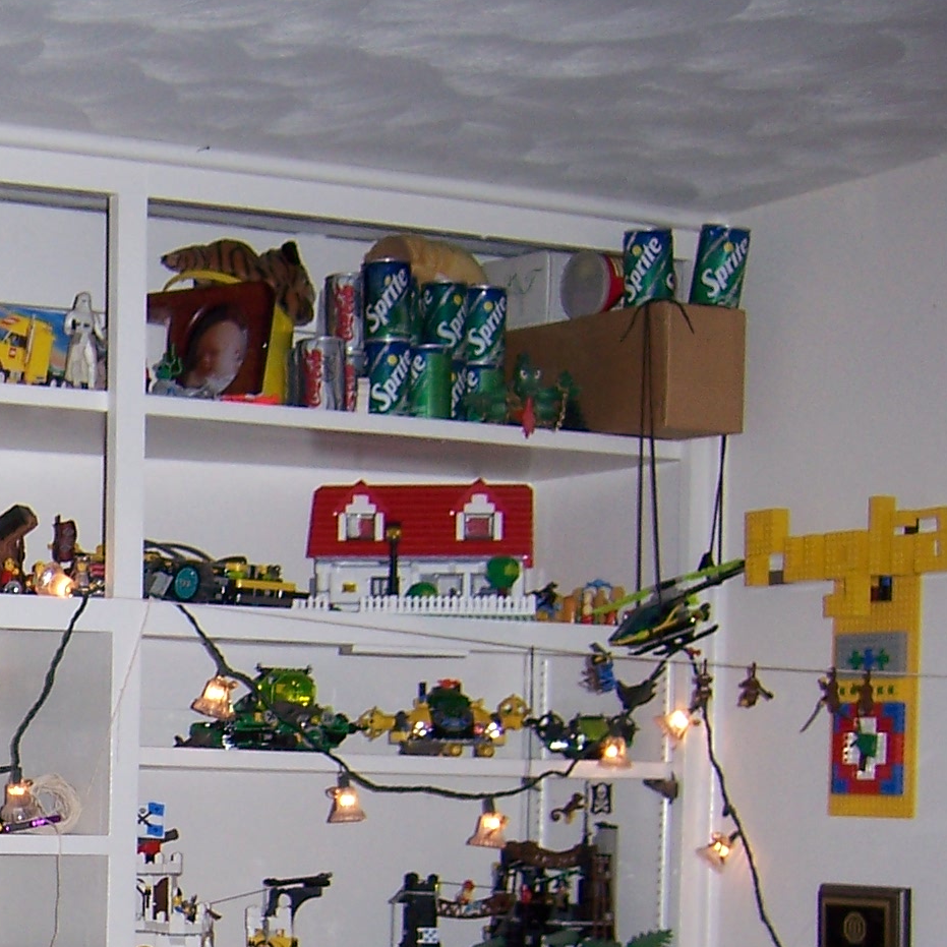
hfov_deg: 18.2
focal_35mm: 88
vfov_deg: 19.4
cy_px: 857
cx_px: -341
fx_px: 2724
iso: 80
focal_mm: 6.2
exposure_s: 1/60
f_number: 2.8
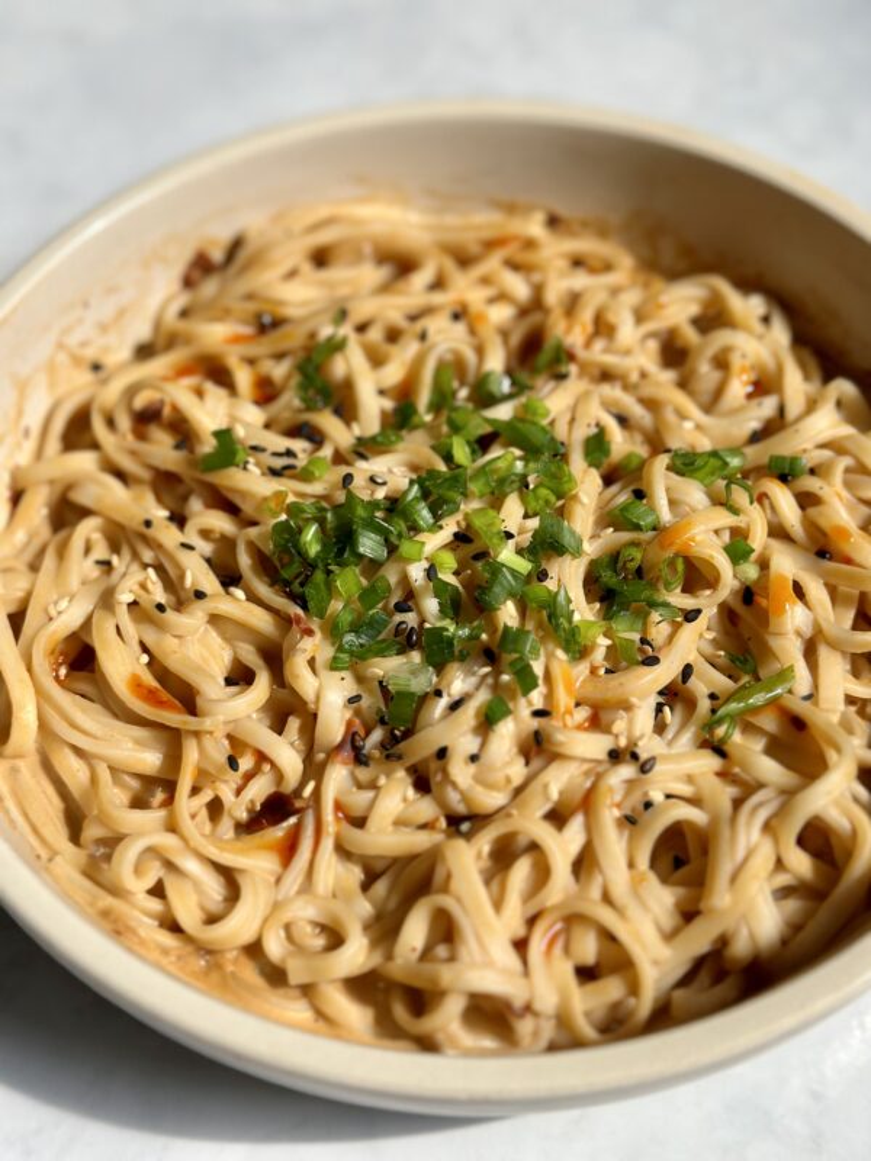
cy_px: 580
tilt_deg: -56.3
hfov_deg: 30.3
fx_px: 1610
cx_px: 436
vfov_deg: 39.7
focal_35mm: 48
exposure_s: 1/642
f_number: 1.78
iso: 80
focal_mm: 6.86
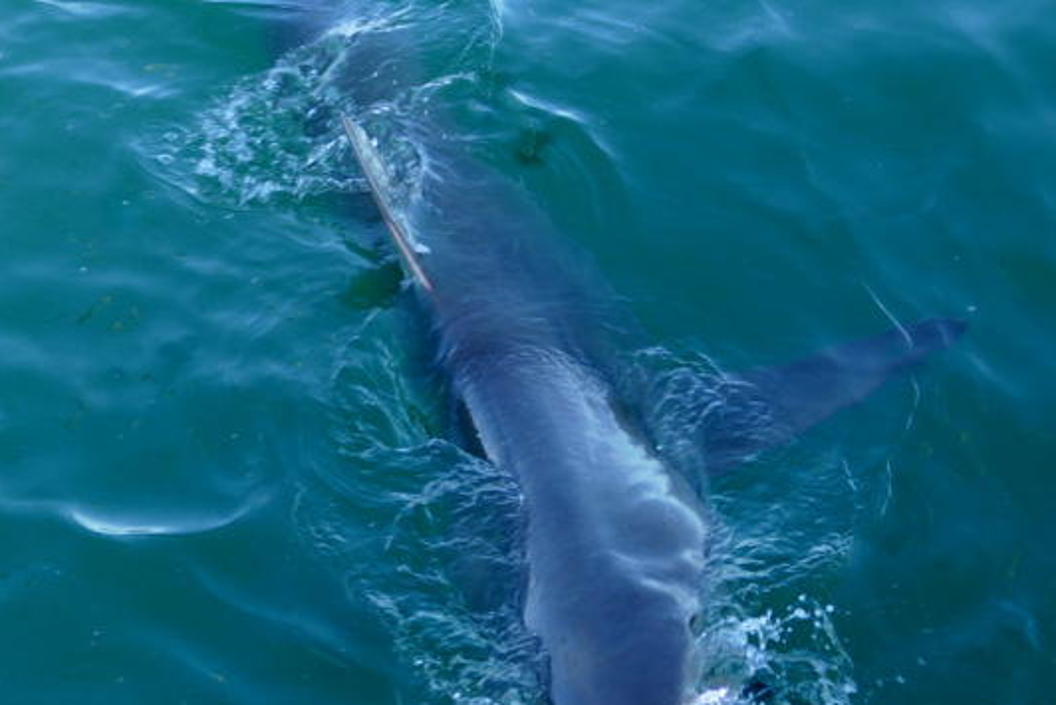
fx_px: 1819
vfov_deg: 21.9
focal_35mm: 62
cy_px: 365
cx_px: 528
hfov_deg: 32.4
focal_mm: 20.23
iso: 125
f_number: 3.4
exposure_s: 1/200
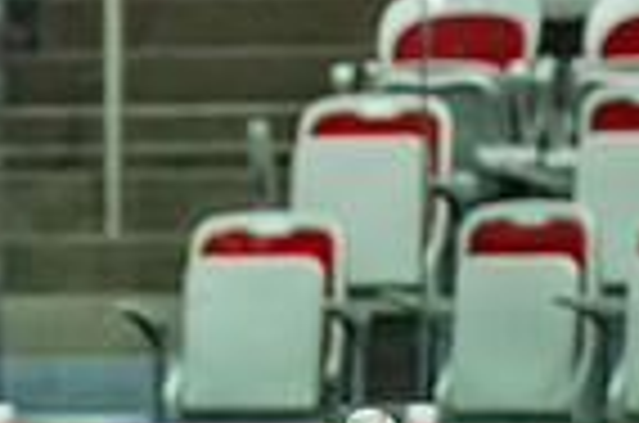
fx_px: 11565
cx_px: -377
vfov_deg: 2.1
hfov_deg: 3.2
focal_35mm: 653
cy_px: 857
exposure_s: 1/1000
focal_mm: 120
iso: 1600
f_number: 3.2
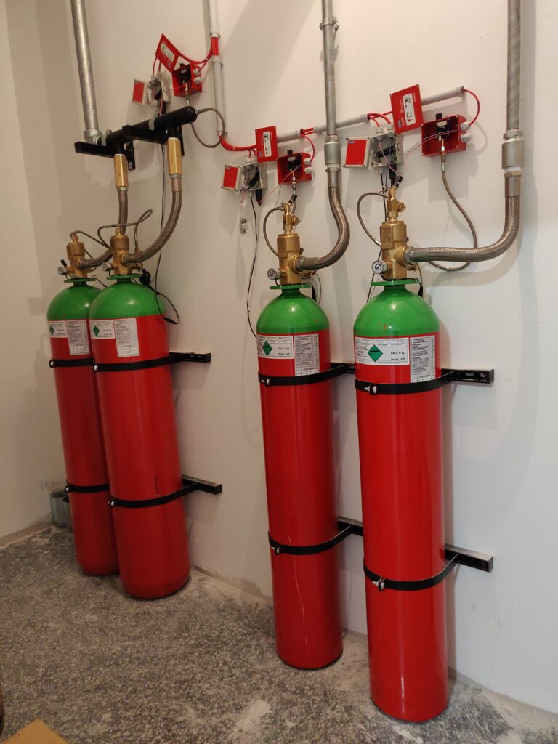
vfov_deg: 69.4
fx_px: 537
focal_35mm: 25
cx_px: 279
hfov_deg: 54.9
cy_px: 372
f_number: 1.7
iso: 640
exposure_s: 1/20
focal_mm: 4.25
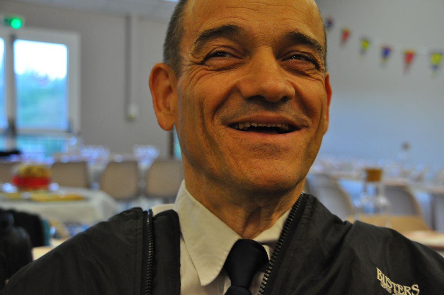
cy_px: 148
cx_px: 222
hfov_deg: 33.4
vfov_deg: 22.6
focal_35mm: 60
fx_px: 739
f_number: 4.8
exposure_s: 1/80
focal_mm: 40
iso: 1600
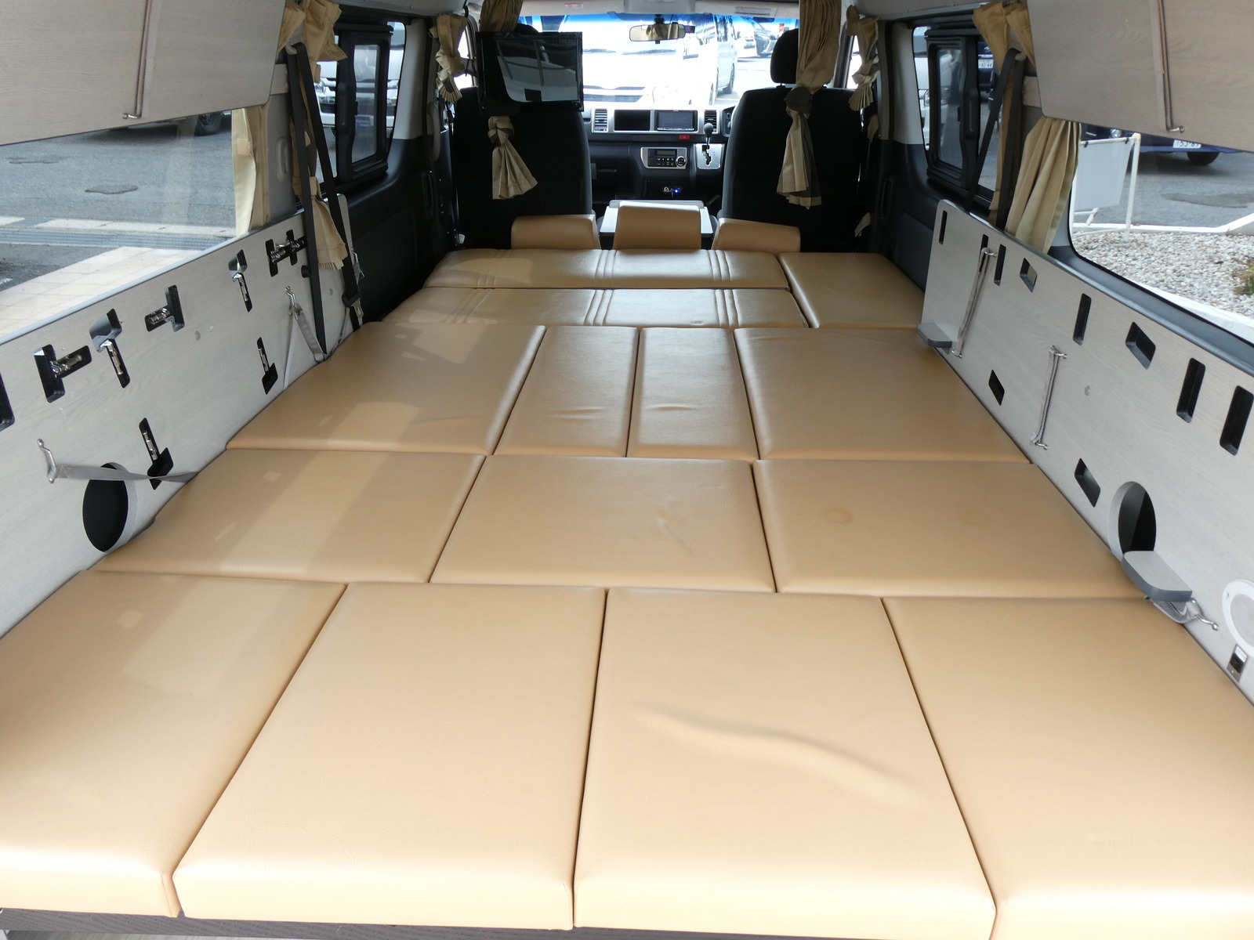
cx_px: 627
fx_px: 869
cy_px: 470
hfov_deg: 71.6
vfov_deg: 56.8
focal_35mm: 24
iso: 80
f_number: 3.3
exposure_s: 1/80
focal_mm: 4.3
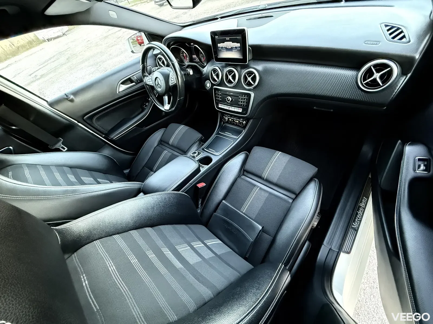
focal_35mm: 14
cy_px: 162
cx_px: 216
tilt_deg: -49.8
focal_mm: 2.22
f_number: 2.2
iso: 1250
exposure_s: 1/60
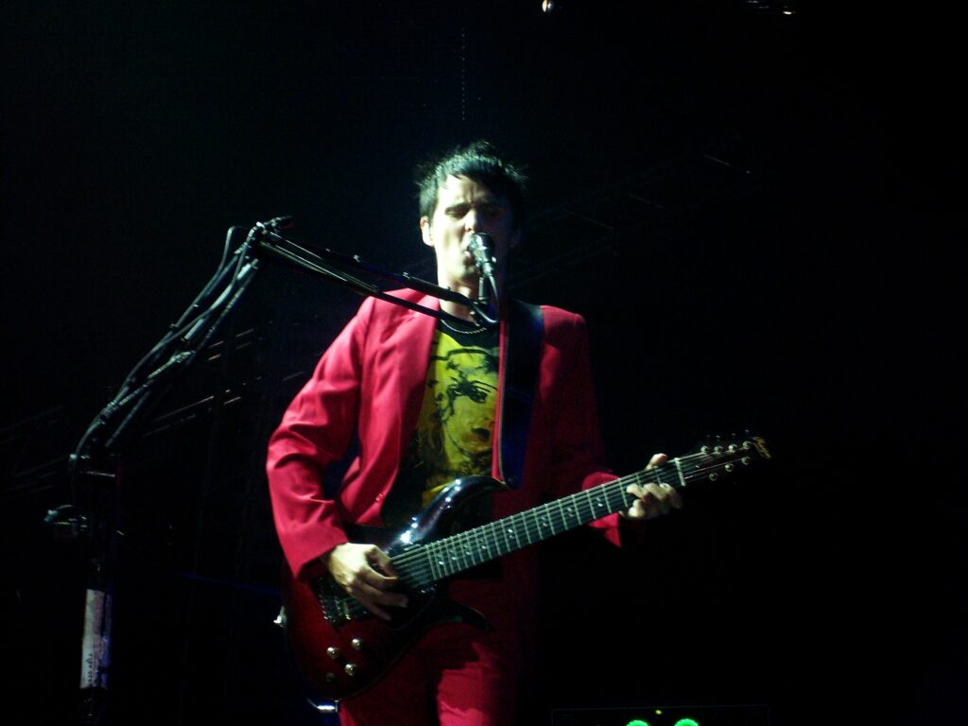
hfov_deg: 19.3
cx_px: 484
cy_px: 363
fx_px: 2852
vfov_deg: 14.5
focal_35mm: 102
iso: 125
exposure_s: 1/90
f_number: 4.6
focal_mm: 16.8
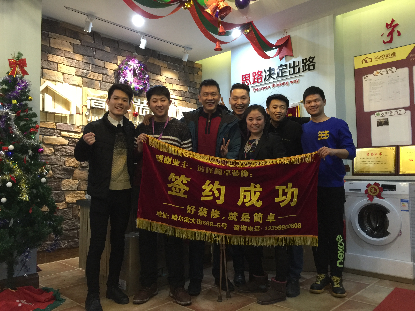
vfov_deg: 48.2
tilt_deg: +1.9
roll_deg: -0.3
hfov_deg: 61.7
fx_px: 348
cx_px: 208
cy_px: 156
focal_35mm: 29
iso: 125
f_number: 2.2
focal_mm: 4.15
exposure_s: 1/10
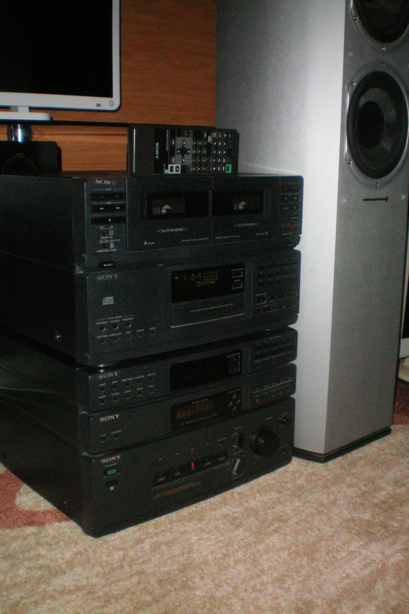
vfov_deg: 48.5
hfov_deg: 33.4
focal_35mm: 40
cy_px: 305
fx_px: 682
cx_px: 225
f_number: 3.1
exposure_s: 1/60
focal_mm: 6.3
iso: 400
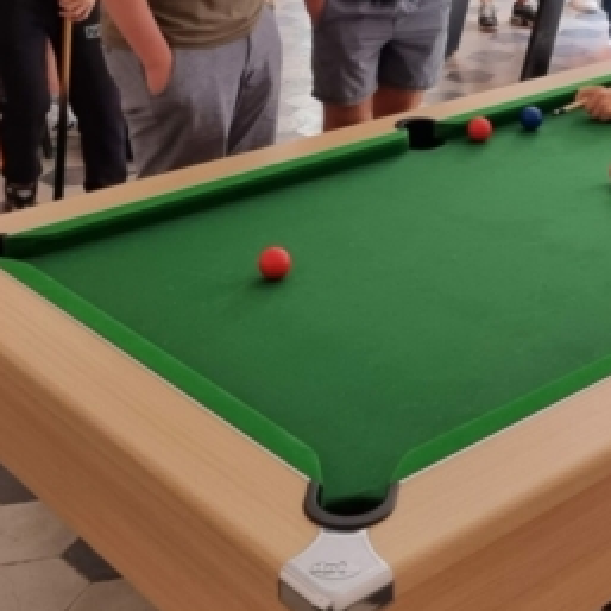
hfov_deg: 25.7
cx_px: 480
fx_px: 1318
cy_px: 119
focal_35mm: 66
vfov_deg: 25.6
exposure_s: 1/120
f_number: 1.8
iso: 100
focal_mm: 6.7
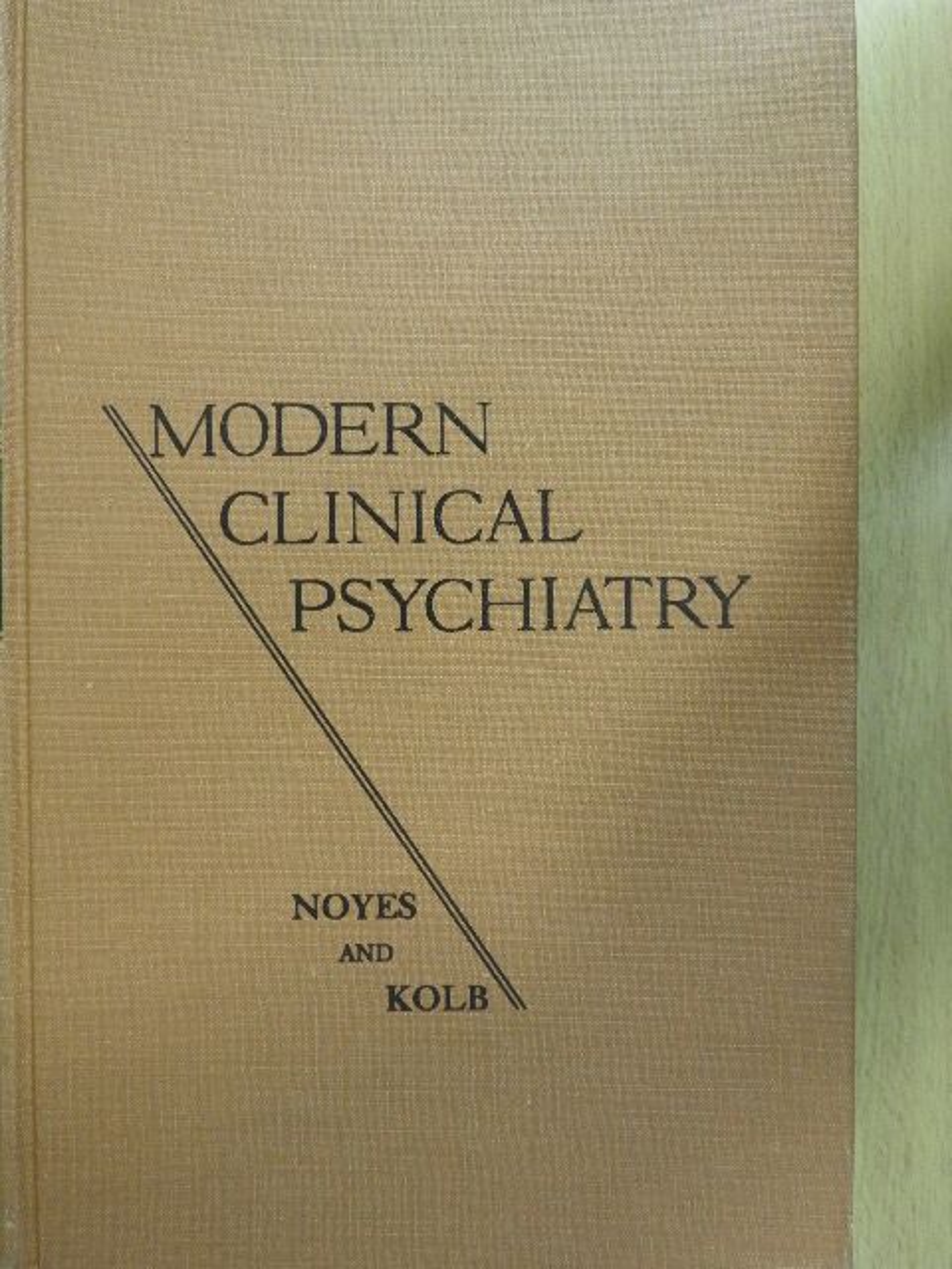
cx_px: 476
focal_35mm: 33
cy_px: 634
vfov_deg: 55.4
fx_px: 1210
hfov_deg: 42.9
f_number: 3.6
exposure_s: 1/8
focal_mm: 5.9
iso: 450
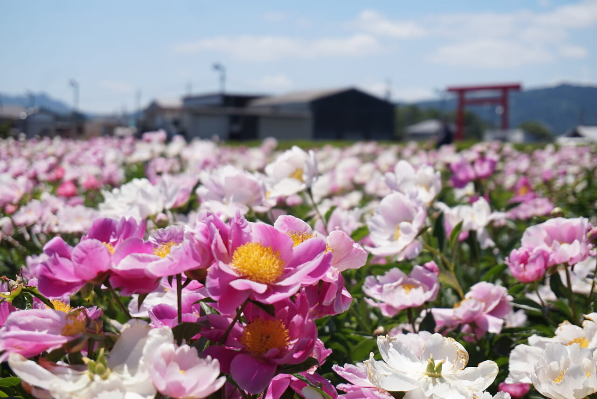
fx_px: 1244
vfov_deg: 18.2
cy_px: 200
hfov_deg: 27.0
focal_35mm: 75
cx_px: 298
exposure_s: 1/640
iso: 100
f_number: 5.6
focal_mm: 50
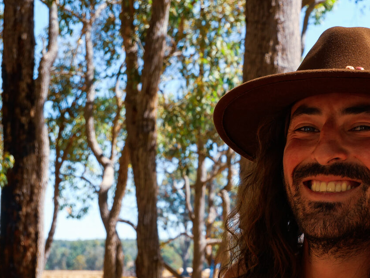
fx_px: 994
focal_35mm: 93
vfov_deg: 15.9
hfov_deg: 20.9
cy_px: 186
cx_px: 273
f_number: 6.3
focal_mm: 28
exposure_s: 1/200
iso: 200
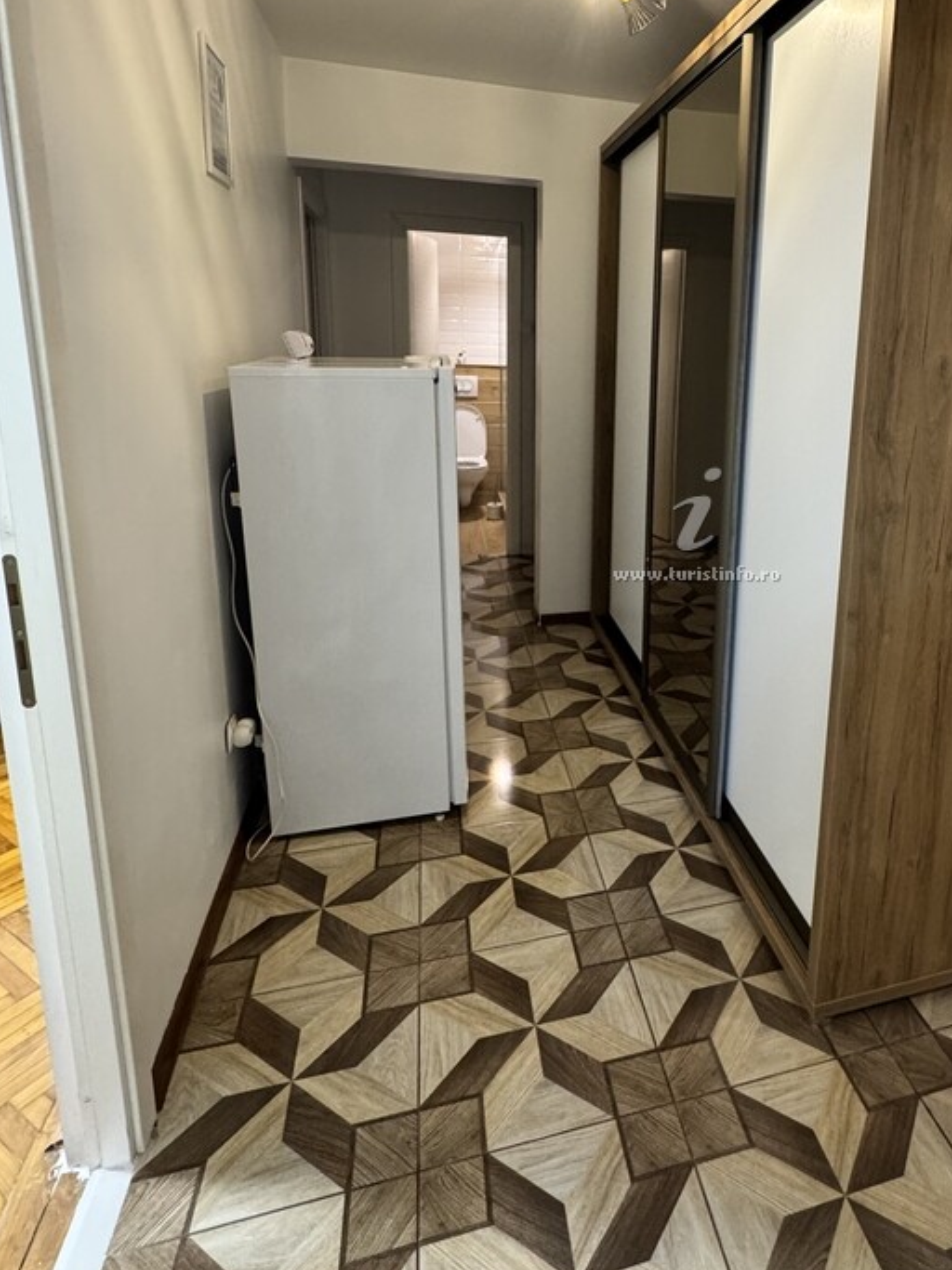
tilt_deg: -11.1
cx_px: 664
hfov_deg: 61.3
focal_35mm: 21
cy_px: 489
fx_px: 770
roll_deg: -2.7
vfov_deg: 77.8
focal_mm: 2.22
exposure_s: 1/50
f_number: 2.2
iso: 400
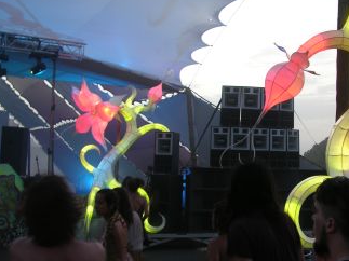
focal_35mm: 52
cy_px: 145
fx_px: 524
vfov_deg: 28.0
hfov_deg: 36.2
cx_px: 249
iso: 50
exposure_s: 1/10.3
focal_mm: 8.9
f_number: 2.8
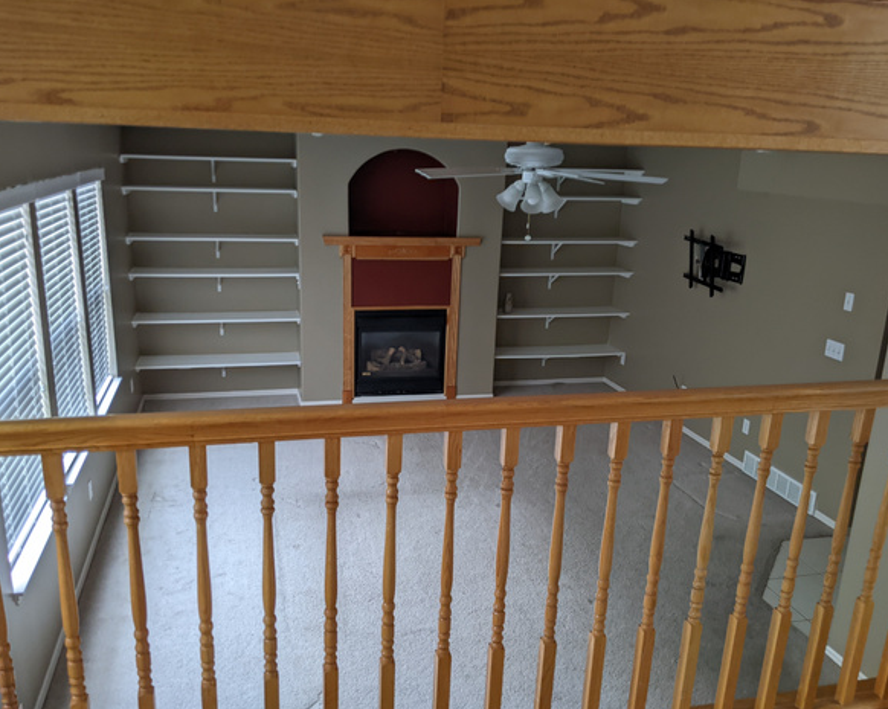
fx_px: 762
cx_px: 441
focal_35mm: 29
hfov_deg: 60.5
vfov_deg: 49.9
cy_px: 358
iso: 49
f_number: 1.8
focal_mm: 4.44
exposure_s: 1/24
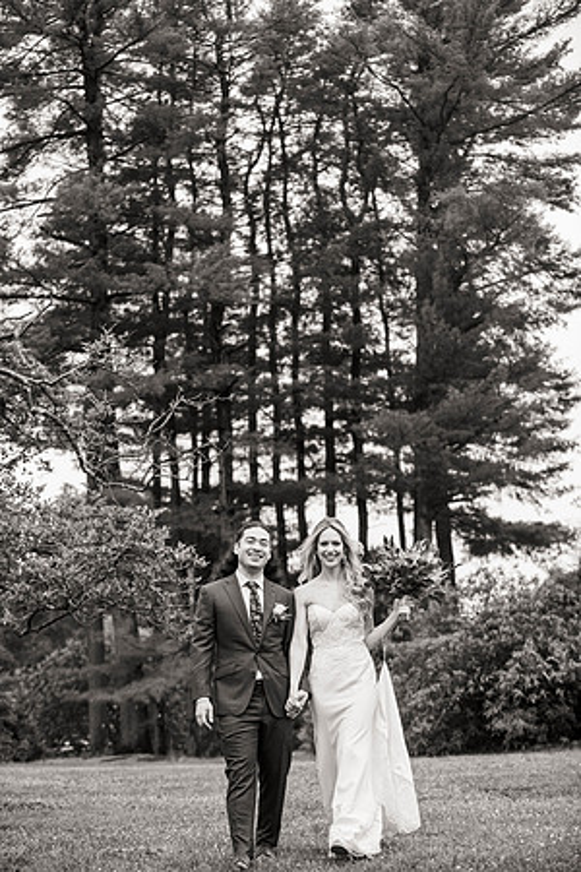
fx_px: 1694
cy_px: 436
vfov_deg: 28.8
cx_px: 290
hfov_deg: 19.5
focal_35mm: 70
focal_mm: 70
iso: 1000
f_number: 3.5
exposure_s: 1/2000
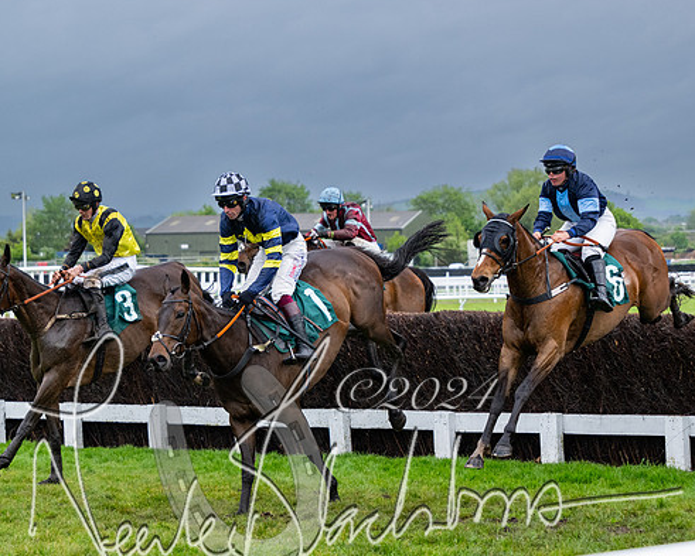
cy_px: 304
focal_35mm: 110
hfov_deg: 17.5
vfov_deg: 14.0
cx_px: 330
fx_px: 2263
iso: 1000
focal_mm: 81
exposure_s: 1/1600
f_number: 4
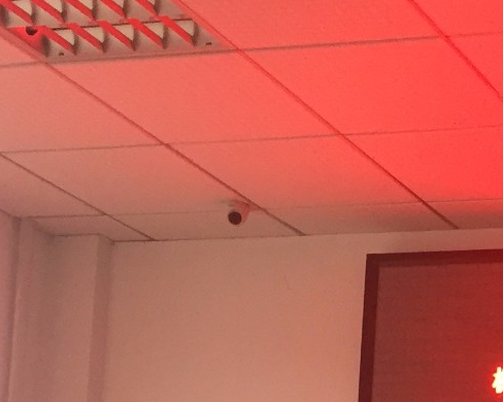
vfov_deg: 12.5
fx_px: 1726
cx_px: 707
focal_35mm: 116
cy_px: 632
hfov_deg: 15.5
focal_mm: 4.15
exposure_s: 1/33
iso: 160
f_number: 2.2
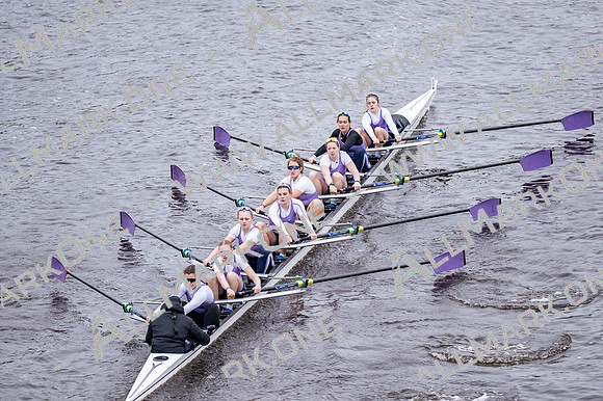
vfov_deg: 4.6
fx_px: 5022
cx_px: 302
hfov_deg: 6.9
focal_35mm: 300
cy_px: 200
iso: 1400
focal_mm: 200
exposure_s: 1/2000
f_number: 2.8
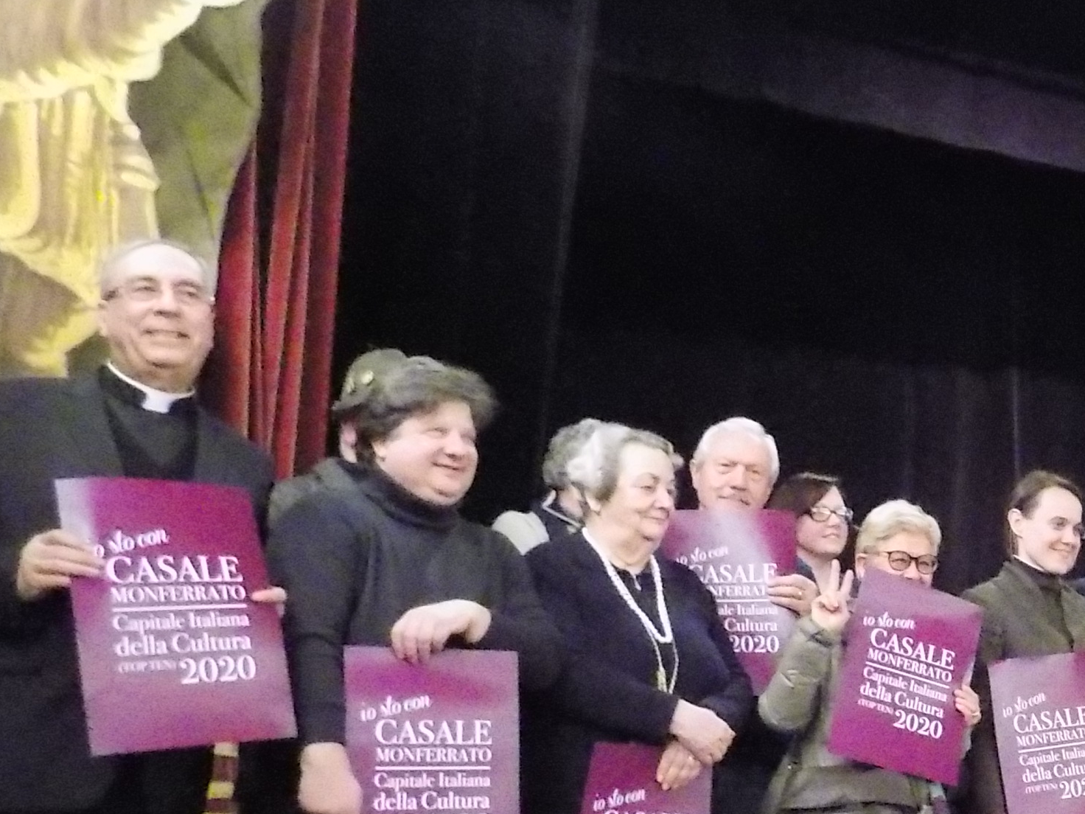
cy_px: 610
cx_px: 1306
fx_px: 1787
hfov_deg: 29.1
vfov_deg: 25.4
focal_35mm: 57
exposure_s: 1/13
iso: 1600
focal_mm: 4
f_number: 3.1
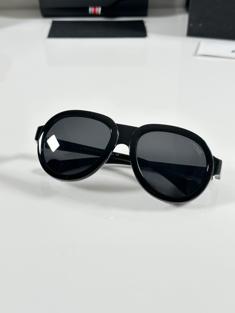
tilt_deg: -34.6
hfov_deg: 30.3
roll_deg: -0.5
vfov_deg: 39.7
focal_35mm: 48
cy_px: 156
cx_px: 118
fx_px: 434
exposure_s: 1/50
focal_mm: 6.86
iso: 64
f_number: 1.78
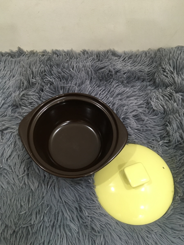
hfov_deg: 48.2
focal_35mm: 29
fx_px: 206
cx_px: 92
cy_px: 122
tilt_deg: -63.9
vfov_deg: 61.7
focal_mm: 4.15
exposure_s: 1/33
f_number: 2.2
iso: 160
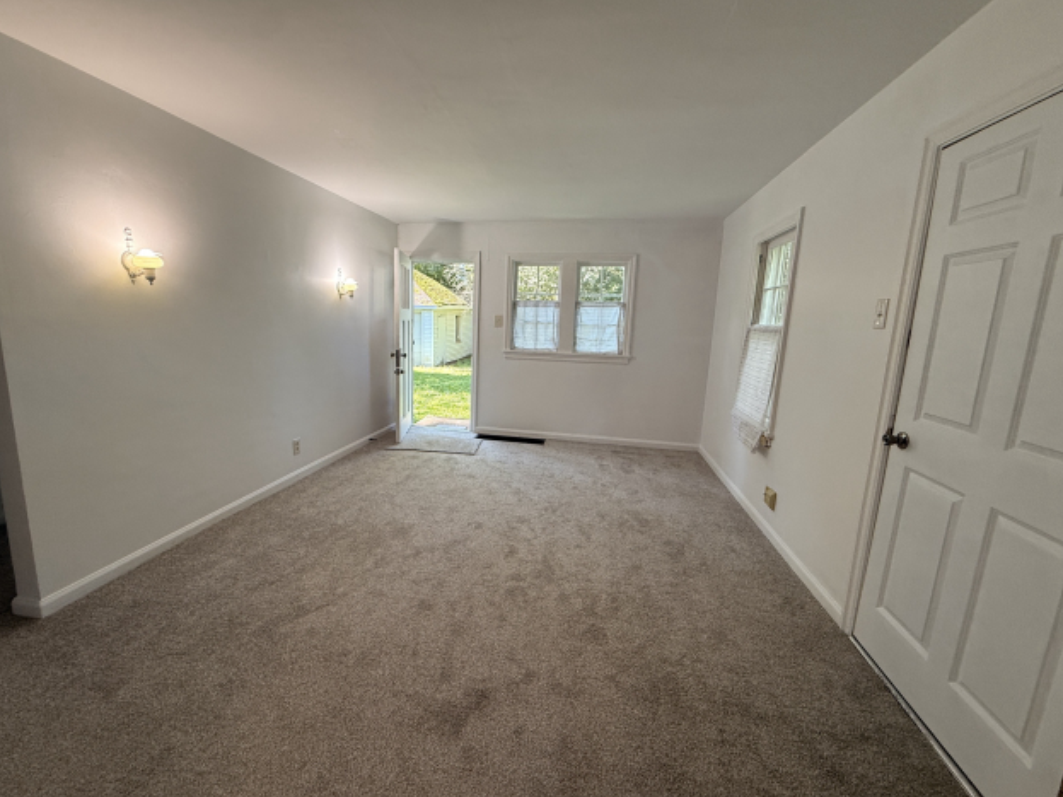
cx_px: 501
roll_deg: -1.7
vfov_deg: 81.7
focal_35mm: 15
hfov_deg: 98.1
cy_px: 401
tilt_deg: -10.5
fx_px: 461
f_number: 2.2
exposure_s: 1/120
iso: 160
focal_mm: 2.22
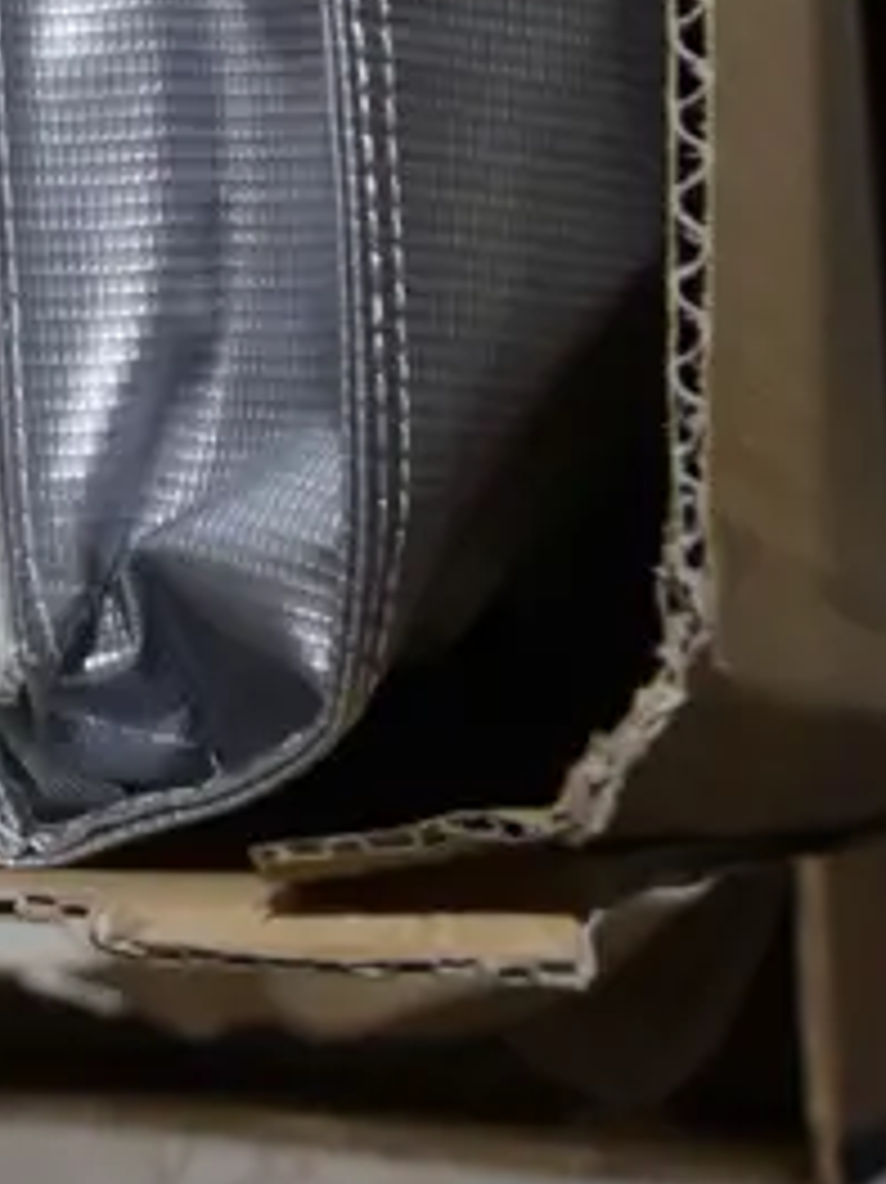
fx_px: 3996
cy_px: -860
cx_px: -652
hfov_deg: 11.8
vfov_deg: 14.9
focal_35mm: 117
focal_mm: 15
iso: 200
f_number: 3.6
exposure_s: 1/60
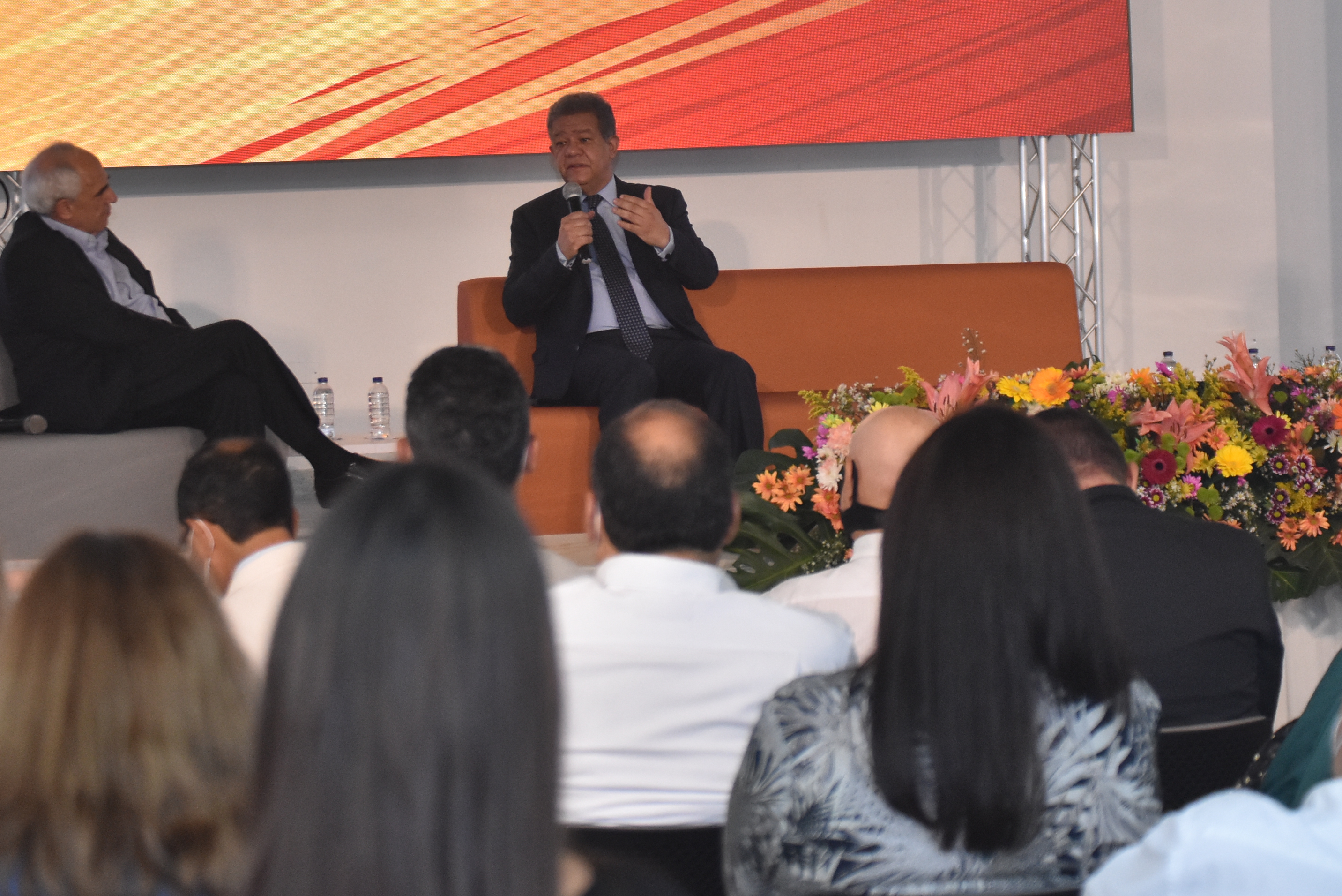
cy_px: 199
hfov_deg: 14.1
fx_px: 5444
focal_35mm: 146
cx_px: 754
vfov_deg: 9.4
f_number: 4.2
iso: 1600
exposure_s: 1/125
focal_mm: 62
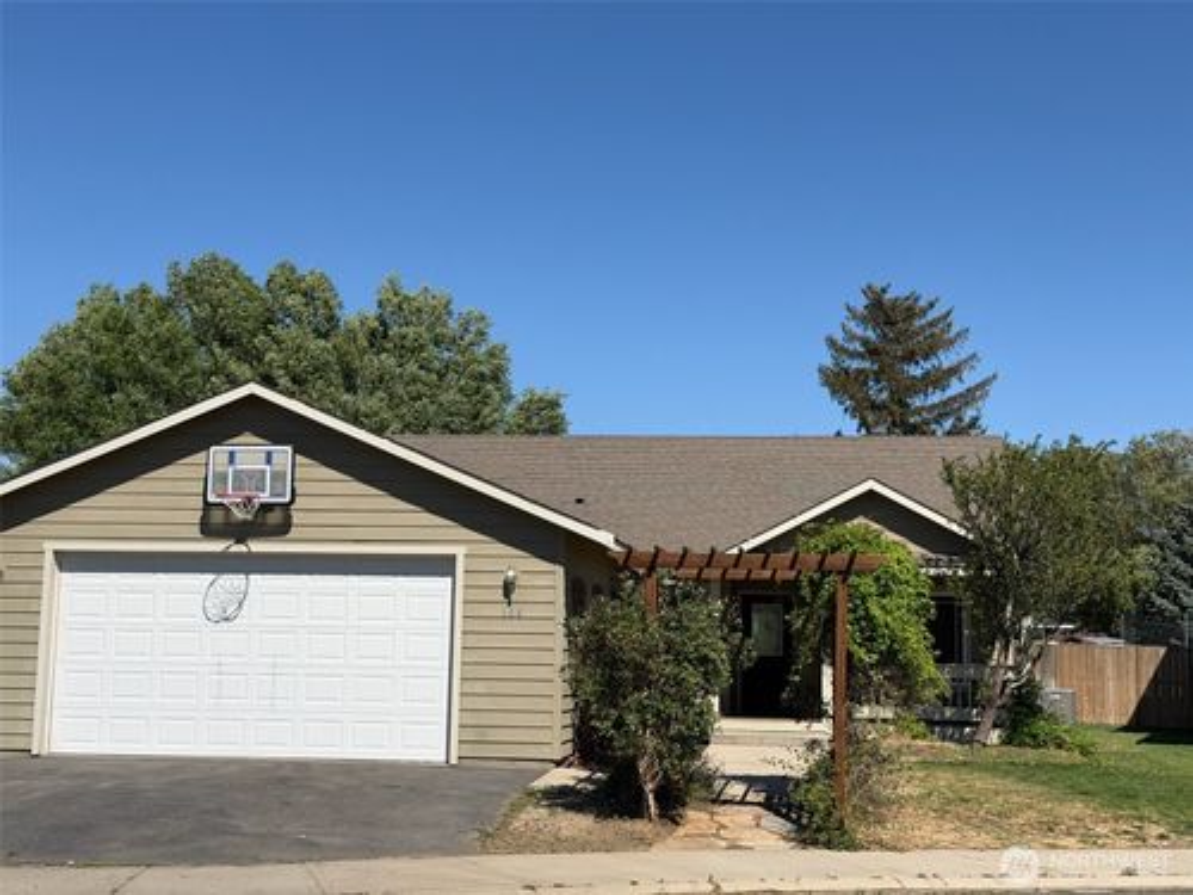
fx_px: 1654
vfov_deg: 30.3
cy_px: 448
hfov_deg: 39.7
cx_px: 596
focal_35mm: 48
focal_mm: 6.76
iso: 80
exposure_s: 1/7143
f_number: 1.78
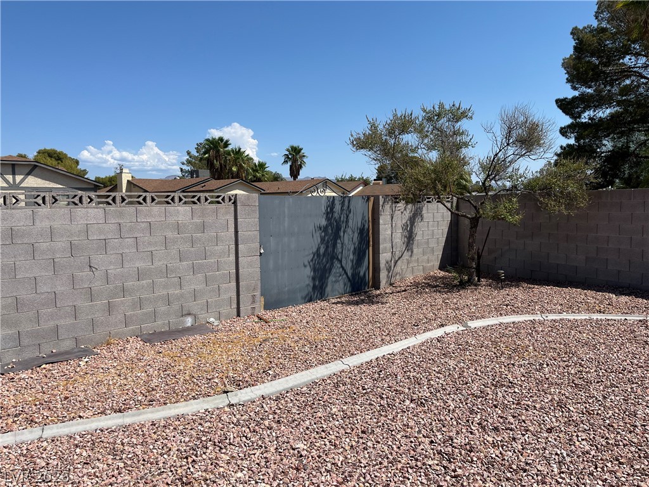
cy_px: 244
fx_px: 487
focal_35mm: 26
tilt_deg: -2.9
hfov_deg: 67.3
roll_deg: +0.8
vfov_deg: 53.1
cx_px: 324
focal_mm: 5.1
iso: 50
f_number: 1.6
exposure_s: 1/6173
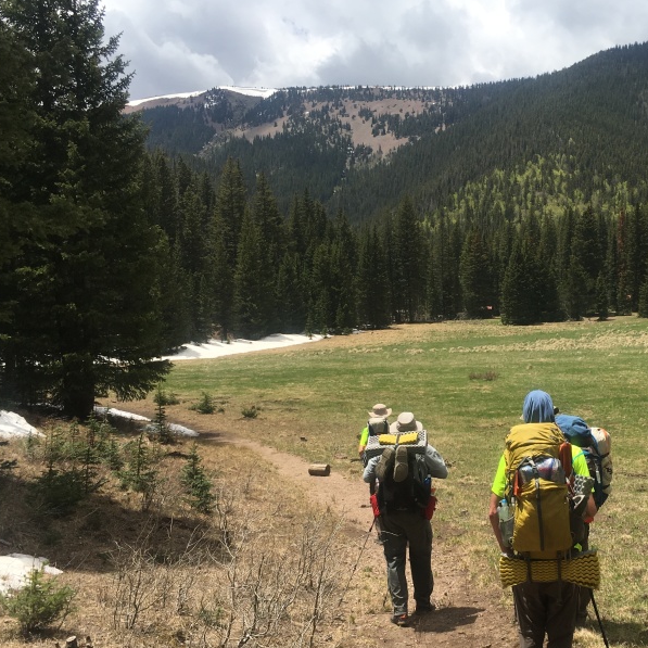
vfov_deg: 38.3
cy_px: 364
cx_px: 470
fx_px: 932
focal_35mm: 44
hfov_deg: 37.6
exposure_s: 1/1923
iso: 25
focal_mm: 4.15
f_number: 2.2
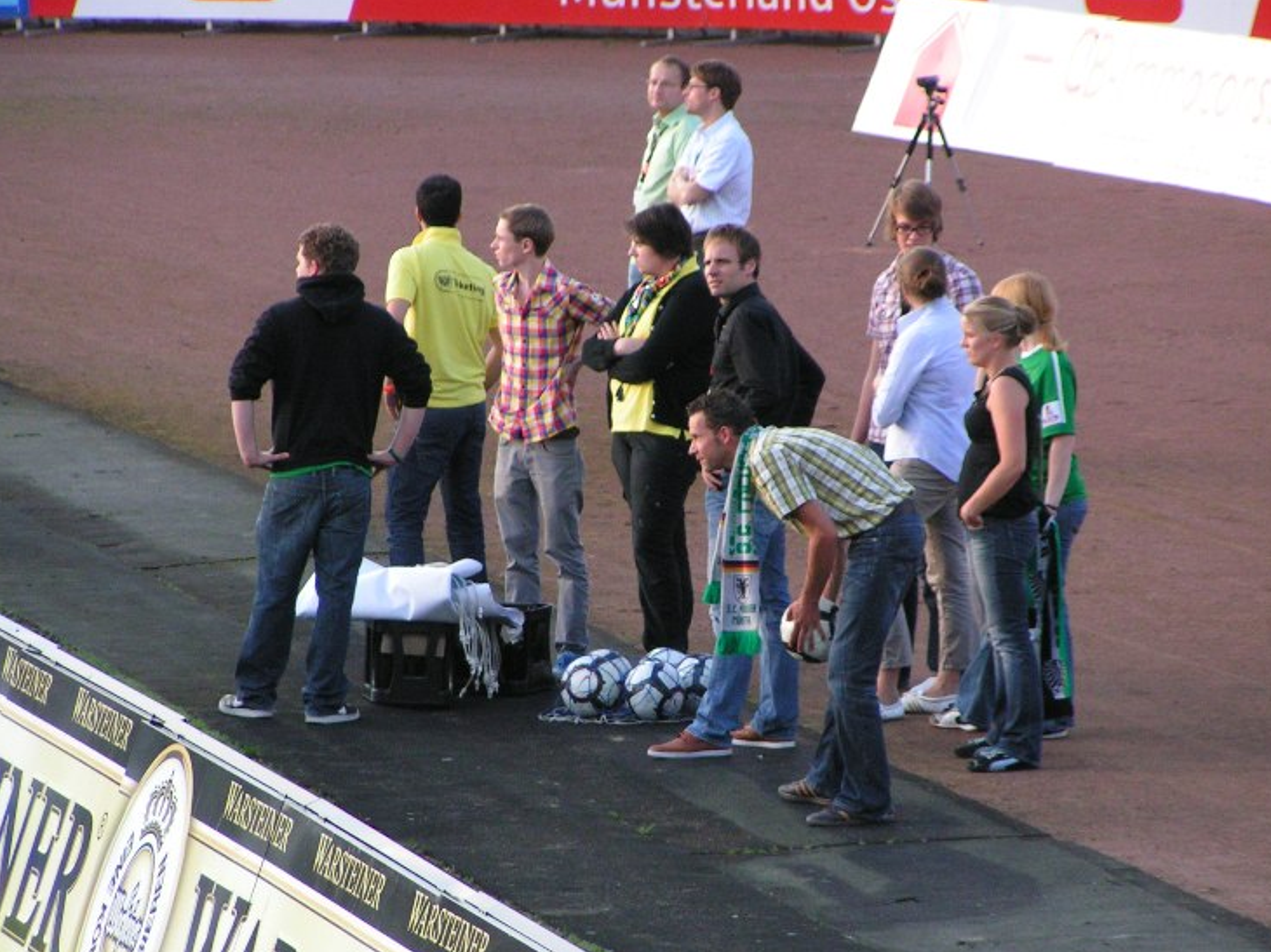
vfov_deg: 5.0
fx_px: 10901
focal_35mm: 297
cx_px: 625
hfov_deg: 6.7
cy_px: 513
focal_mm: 41.4
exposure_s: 1/320
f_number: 3.5
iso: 200
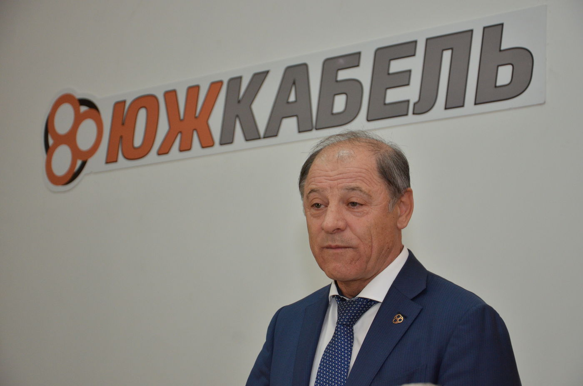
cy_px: 193
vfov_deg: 15.6
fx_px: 1406
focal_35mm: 87
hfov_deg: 23.4
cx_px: 292
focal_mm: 58
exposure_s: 1/250
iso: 800
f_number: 5
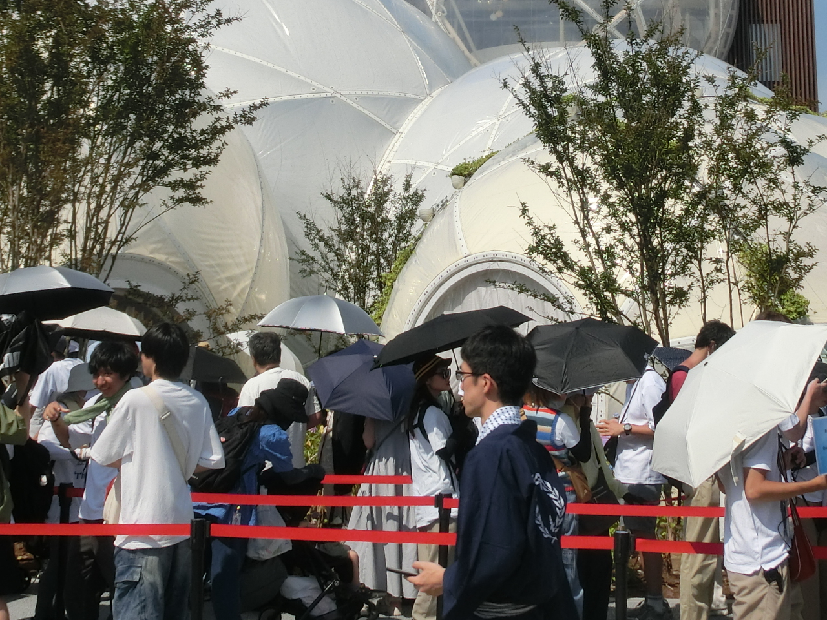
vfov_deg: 21.7
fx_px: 1577
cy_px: 54
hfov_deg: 29.4
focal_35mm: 66
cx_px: 461
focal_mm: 5.93
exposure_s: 1/320
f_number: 9.4
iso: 80
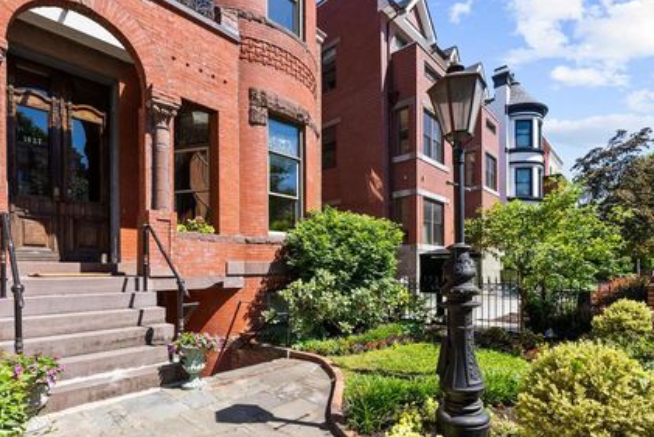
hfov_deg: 86.9
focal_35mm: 19
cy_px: 239
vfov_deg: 64.5
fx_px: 345
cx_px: 331
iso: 200
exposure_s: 1/250
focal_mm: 16
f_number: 9
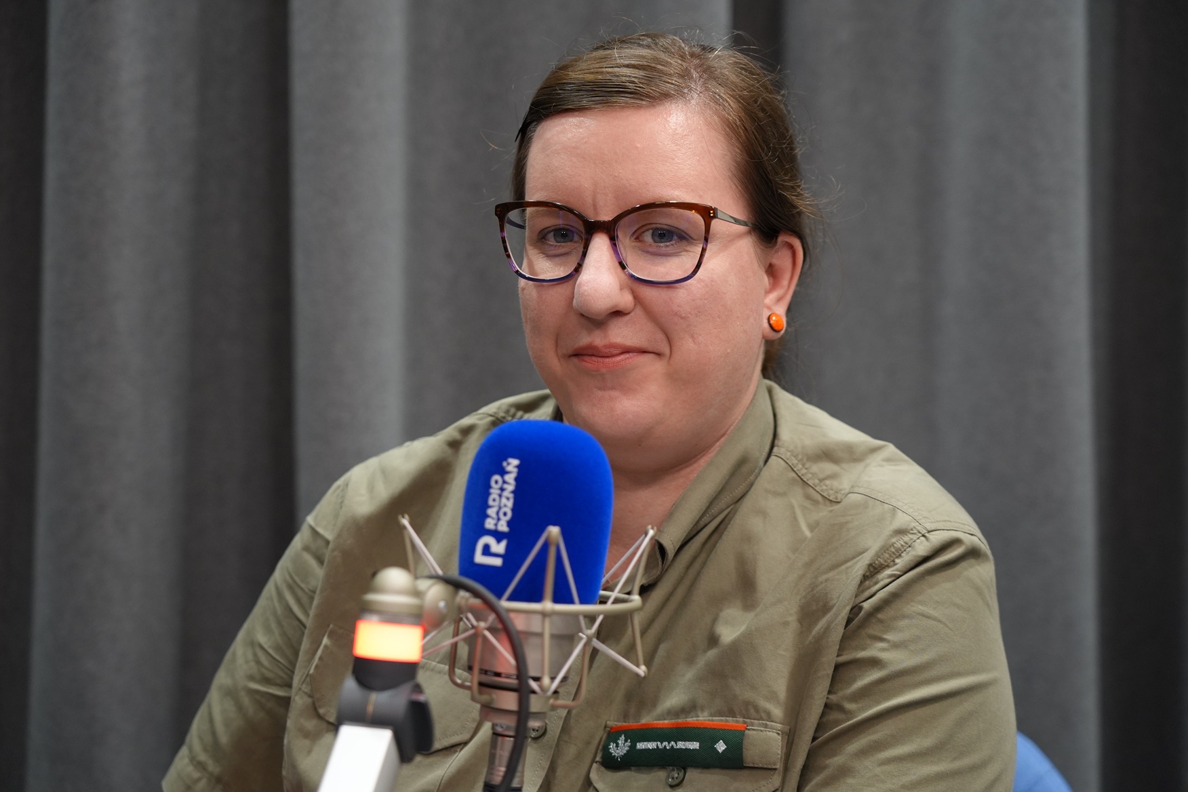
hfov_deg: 27.3
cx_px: 594
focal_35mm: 74
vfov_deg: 18.4
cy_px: 396
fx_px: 2442
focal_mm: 74
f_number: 4
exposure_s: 1/160
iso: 1250
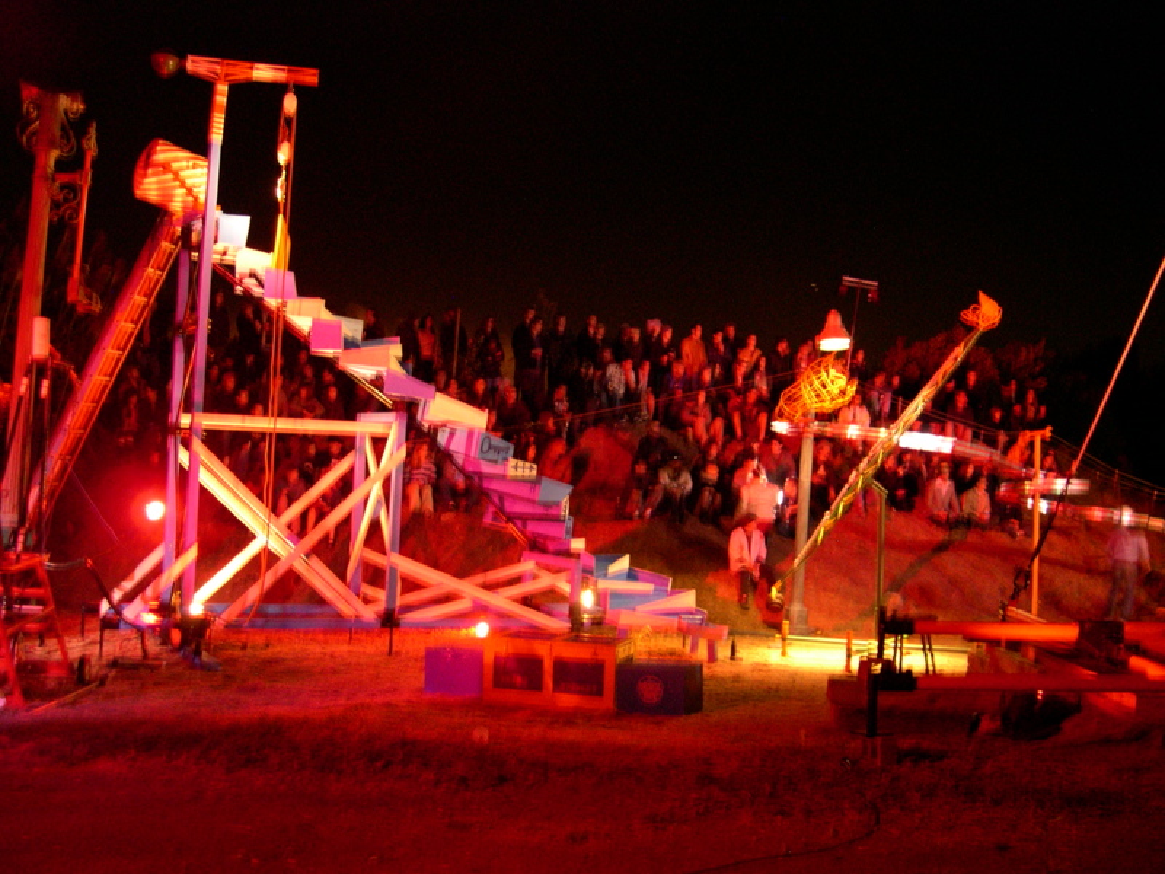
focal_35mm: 38
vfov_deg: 37.7
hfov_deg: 49.0
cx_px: 582
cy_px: 437
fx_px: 1279
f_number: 2.8
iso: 400
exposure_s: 1
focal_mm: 8
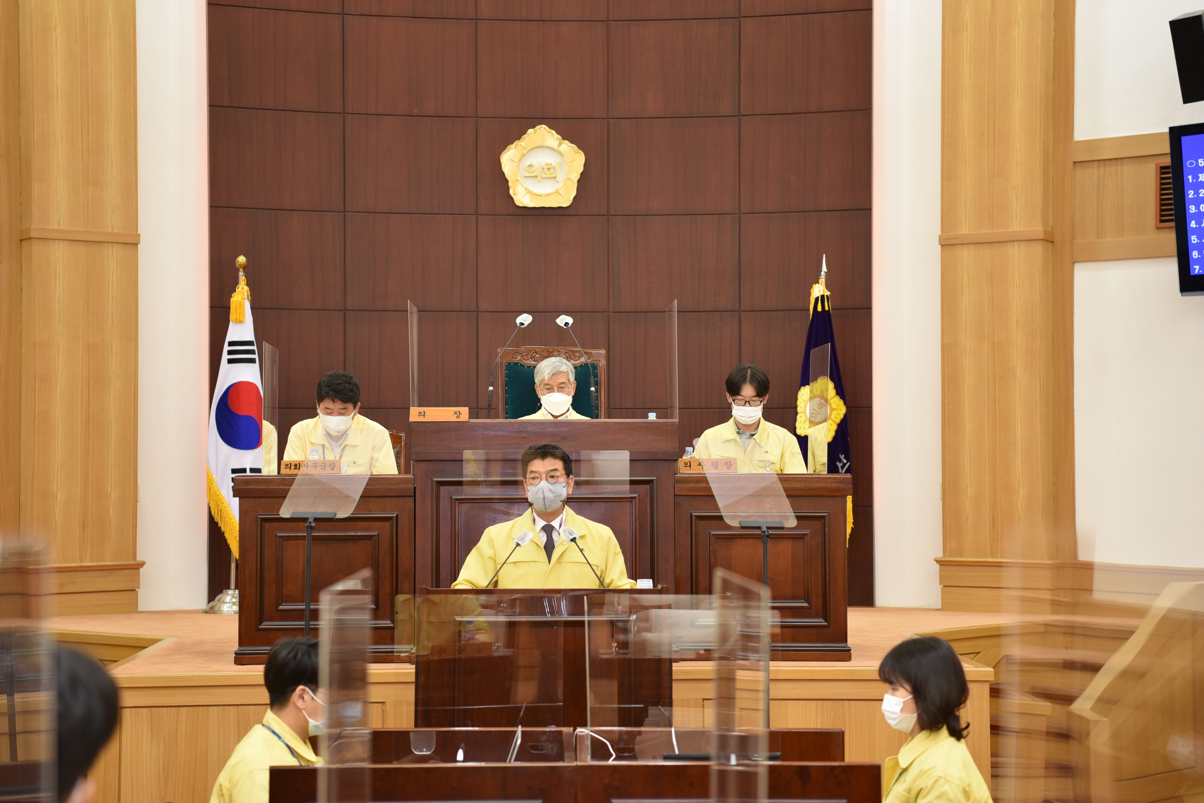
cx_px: 602
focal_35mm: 70
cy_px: 402
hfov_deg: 28.8
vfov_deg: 19.5
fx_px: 2341
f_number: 3.2
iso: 800
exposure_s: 1/60
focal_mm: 70
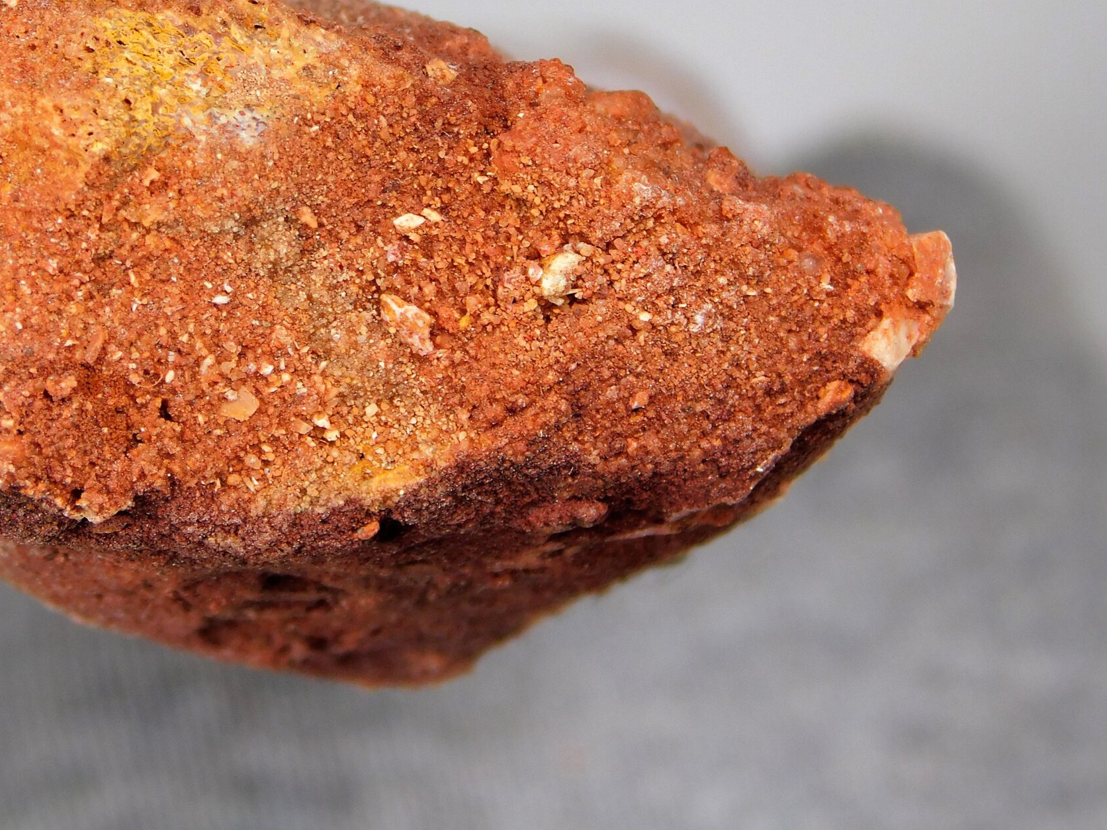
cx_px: 273
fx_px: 11354
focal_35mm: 355
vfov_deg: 4.2
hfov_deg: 5.6
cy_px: 241
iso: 125
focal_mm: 41.3
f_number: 5.6
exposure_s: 1/125
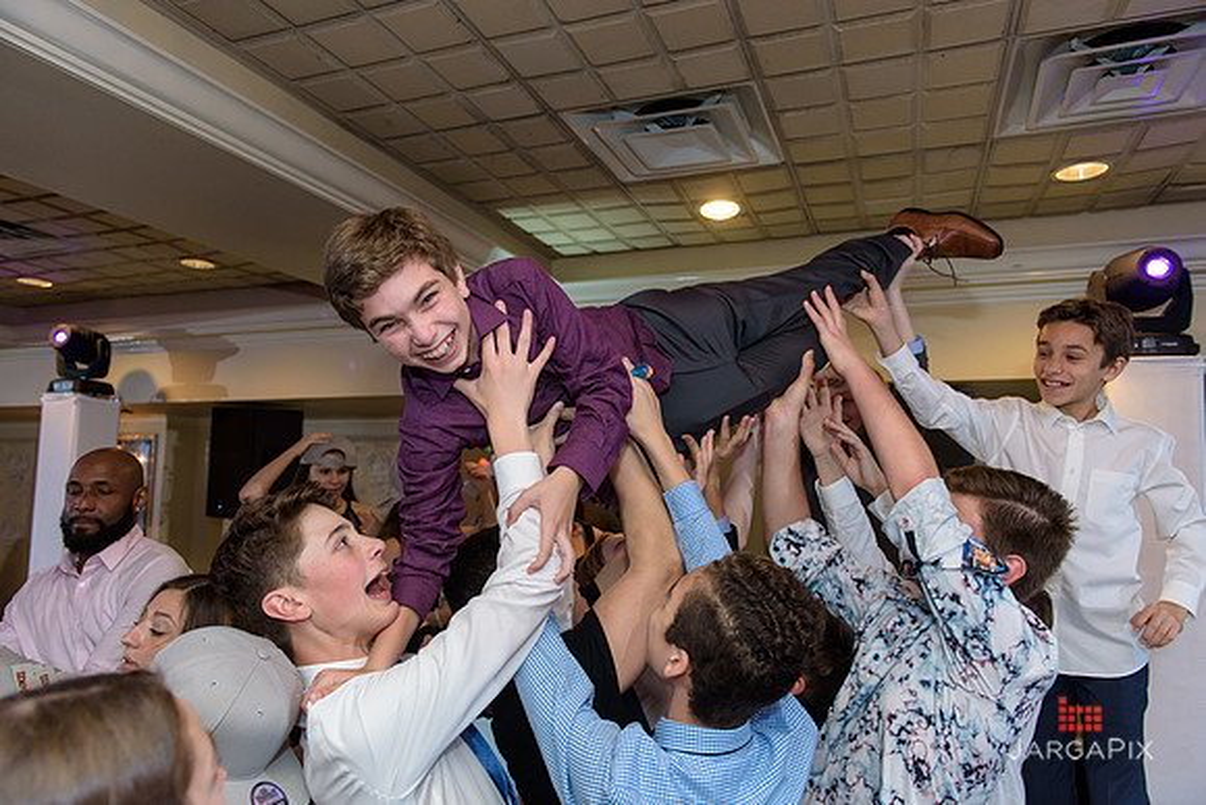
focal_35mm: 24
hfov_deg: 73.7
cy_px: 402
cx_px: 603
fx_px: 804
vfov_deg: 53.2
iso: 1250
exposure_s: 1/125
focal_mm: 24
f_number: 3.2
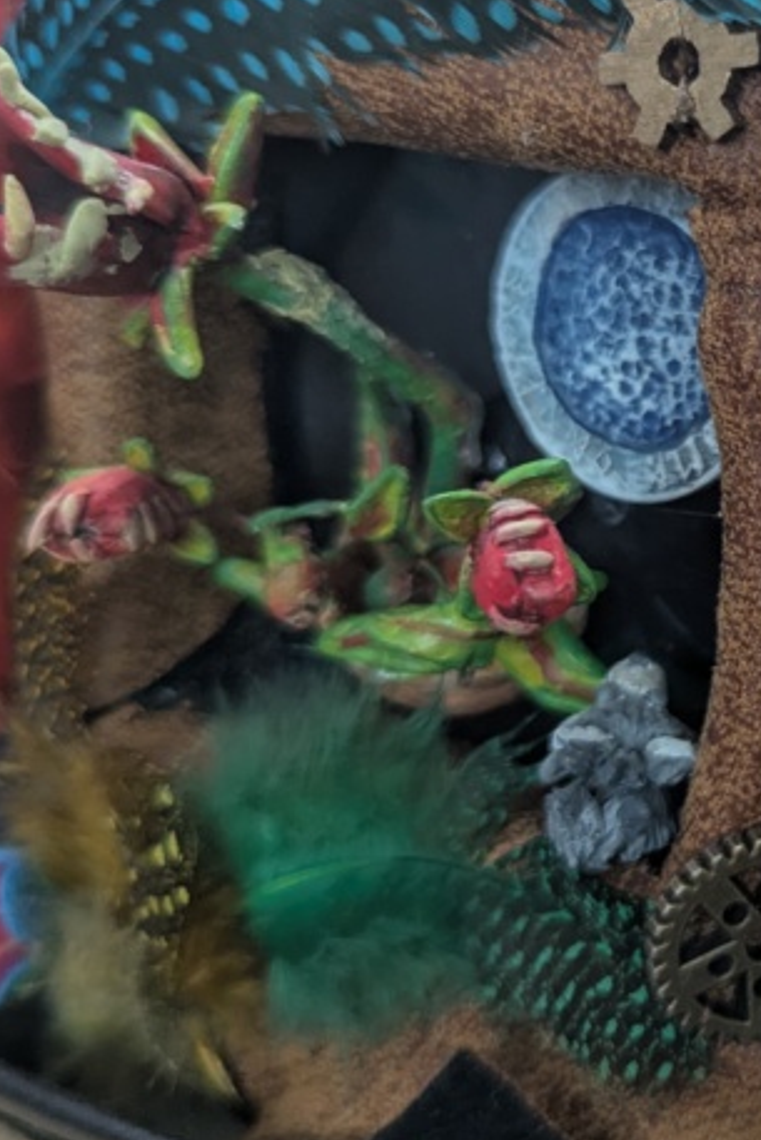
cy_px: 471
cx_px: 952
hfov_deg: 22.1
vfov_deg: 35.5
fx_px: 1774
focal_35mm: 56
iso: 81
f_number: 1.85
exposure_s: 1/32.5
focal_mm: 6.81
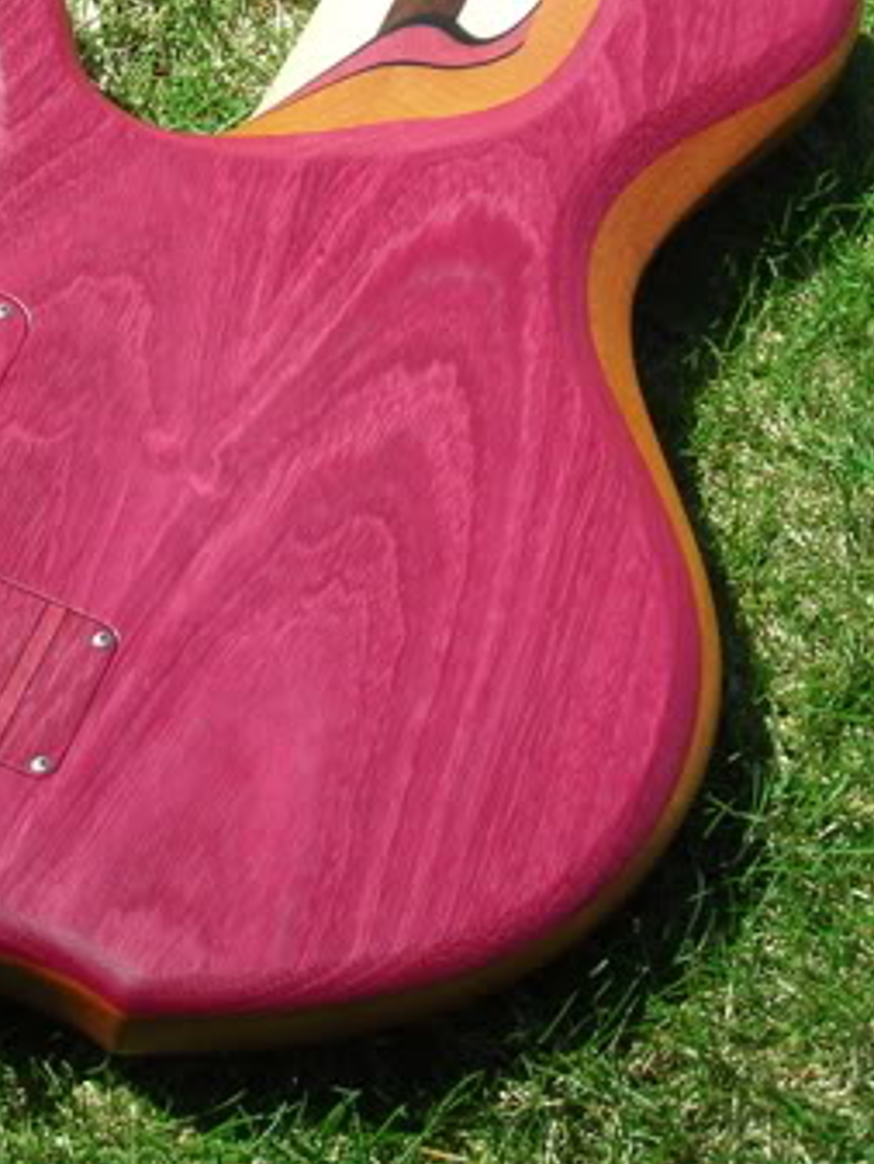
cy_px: 17
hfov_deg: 15.9
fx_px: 3129
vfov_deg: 20.4
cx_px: 301
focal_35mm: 93
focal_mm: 7.8
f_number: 6.9
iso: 50
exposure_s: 1/118
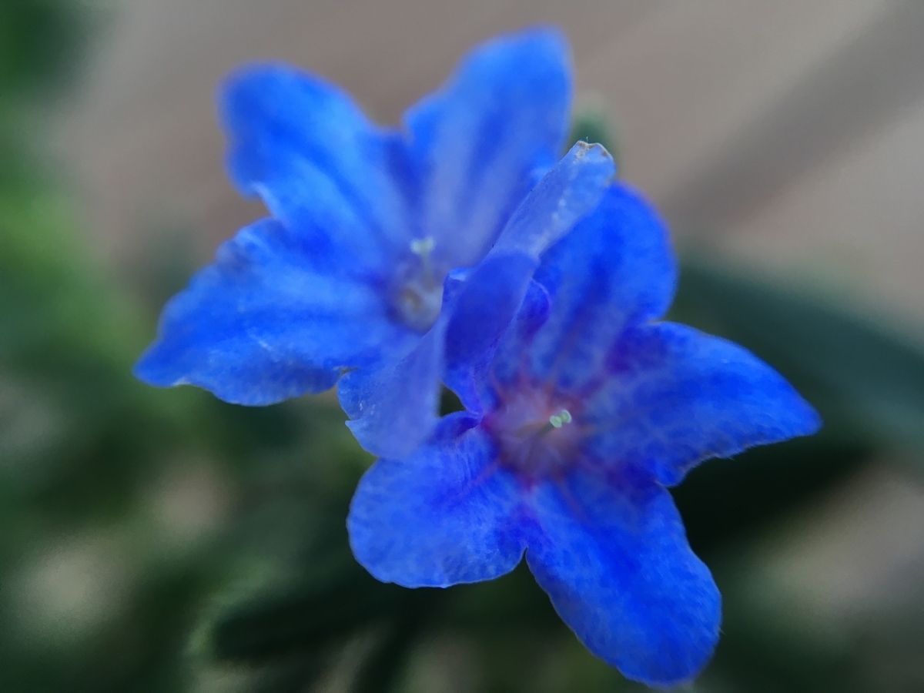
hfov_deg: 61.7
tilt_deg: -48.5
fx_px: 774
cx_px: 462
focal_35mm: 29
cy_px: 346
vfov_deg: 48.2
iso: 25
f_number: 2.2
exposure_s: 1/30
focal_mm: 4.15
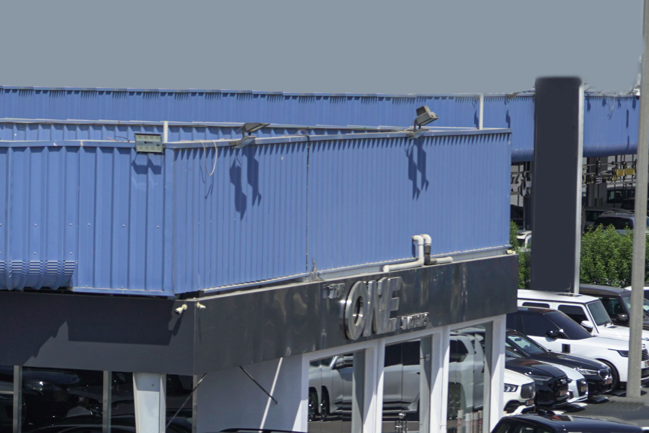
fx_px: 3678
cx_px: -101
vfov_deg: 6.7
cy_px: 475
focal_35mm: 204
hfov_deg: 10.0
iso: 100
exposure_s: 1/500
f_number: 9
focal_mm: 70
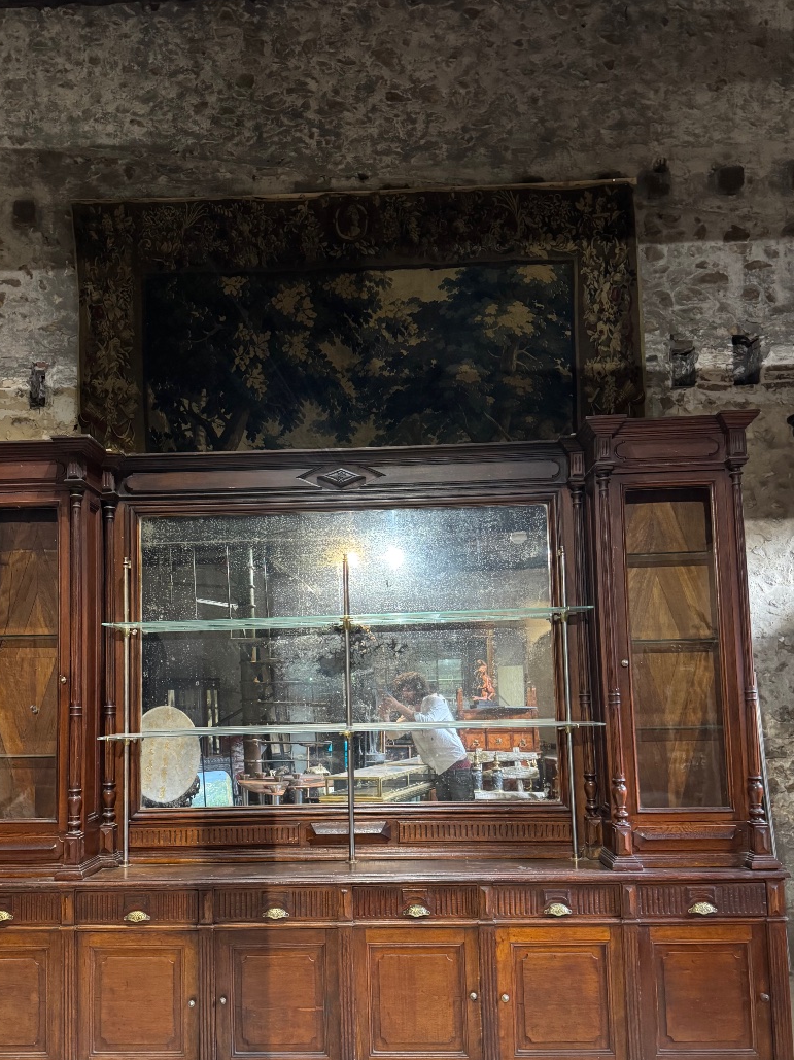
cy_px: 614
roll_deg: +1.2
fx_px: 857
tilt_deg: +4.2
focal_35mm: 28
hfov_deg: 49.6
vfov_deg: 63.1
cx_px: 351
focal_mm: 6.76
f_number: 1.78
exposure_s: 1/33
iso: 800
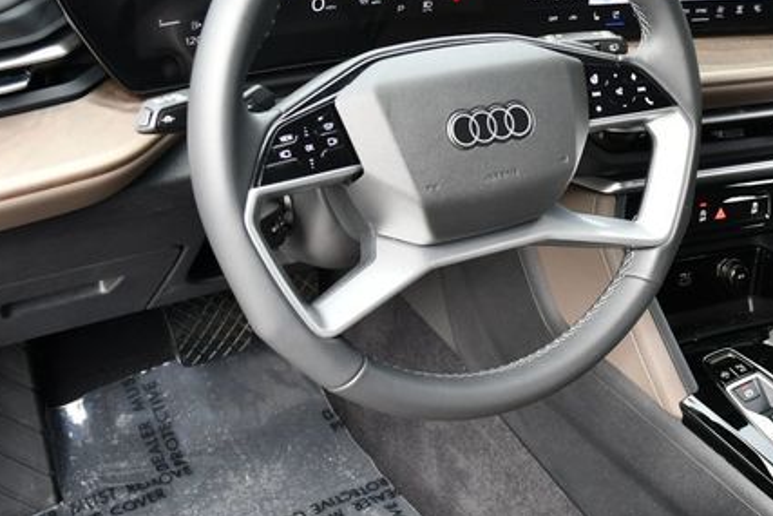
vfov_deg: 24.8
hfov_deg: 36.1
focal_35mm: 54
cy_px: 132
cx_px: 567
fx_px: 1160
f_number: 4.5
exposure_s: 1/250
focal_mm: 18
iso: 400
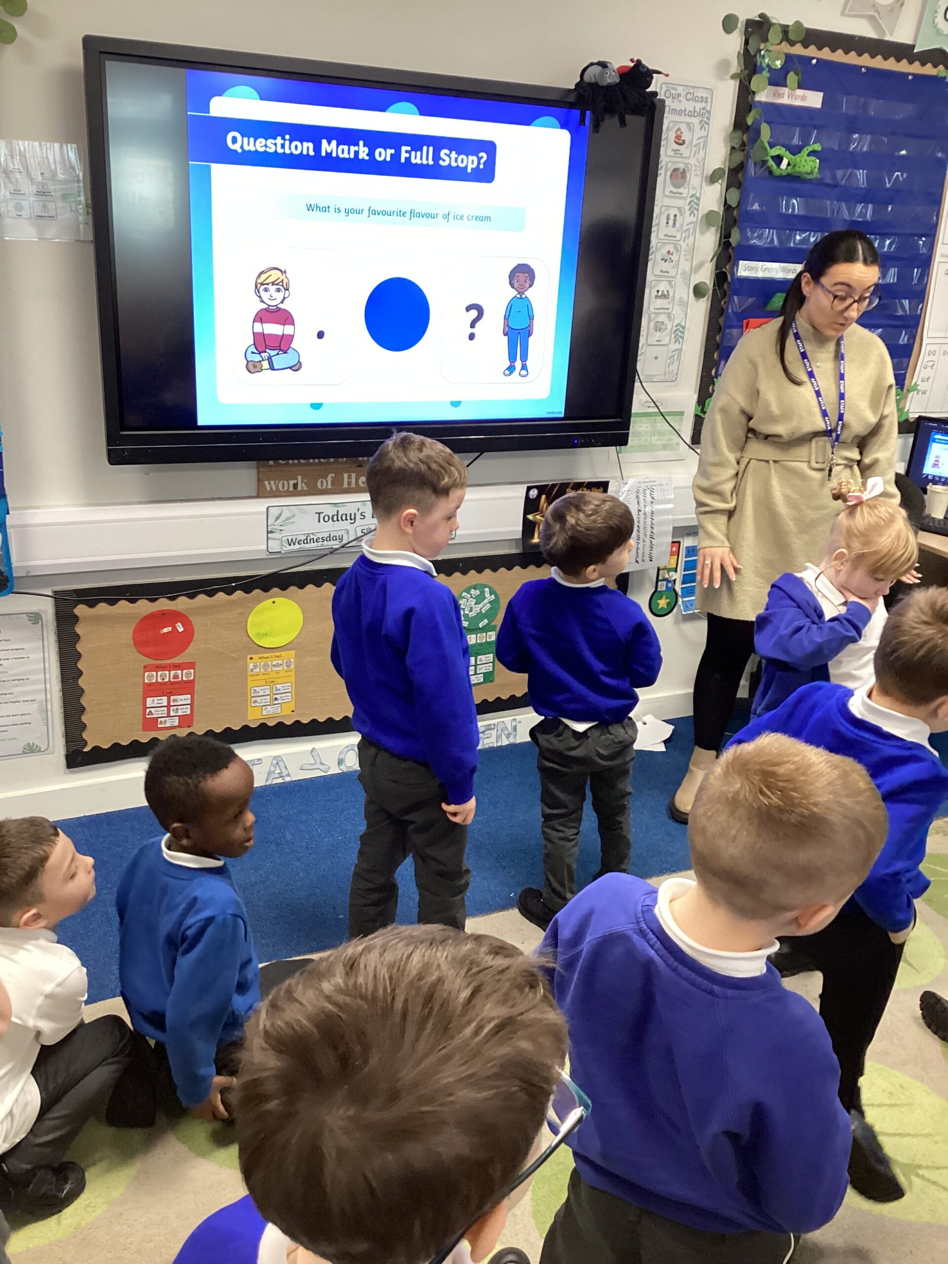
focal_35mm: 31
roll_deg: -3.0
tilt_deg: -20.6
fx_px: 1132
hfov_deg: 45.4
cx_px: 474
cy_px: 632
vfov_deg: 58.4
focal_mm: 3.3
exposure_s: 1/50
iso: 200
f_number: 2.4
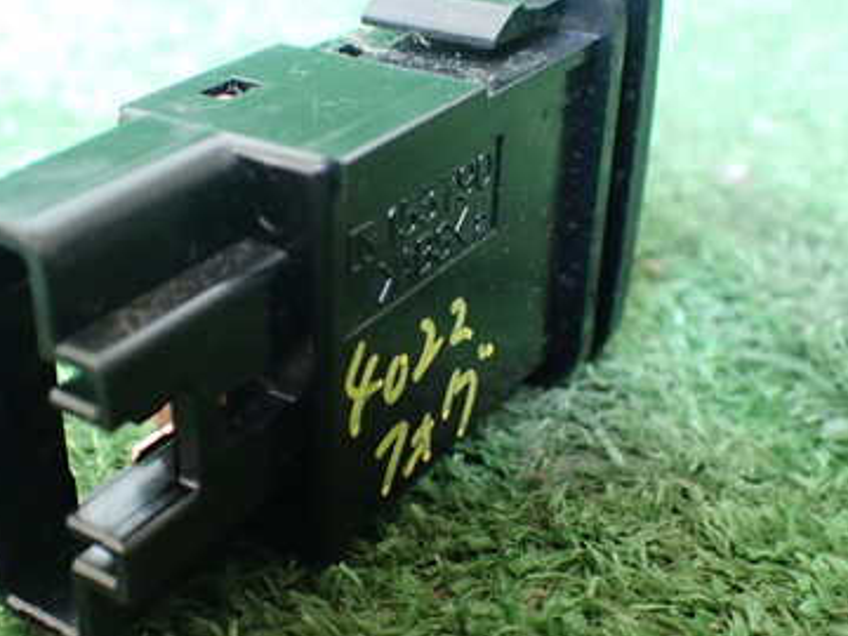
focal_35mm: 50
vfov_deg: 29.1
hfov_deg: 38.1
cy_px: 337
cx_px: 349
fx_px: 1225
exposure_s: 1/50
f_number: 2.3
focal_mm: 5.4
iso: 800
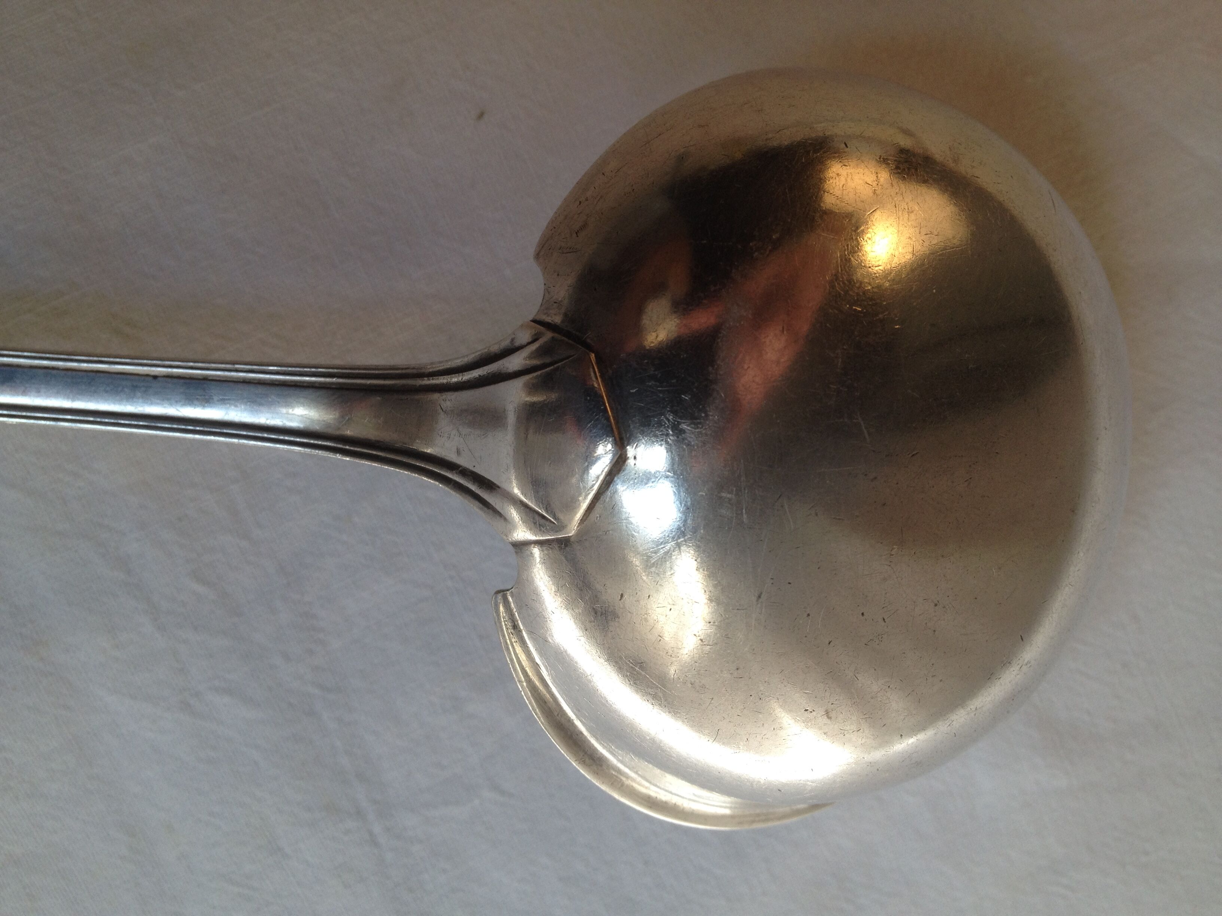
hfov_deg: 52.6
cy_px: 458
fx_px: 1236
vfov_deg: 40.7
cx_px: 611
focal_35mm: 35
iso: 50
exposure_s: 1/244
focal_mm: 4.28
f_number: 2.4
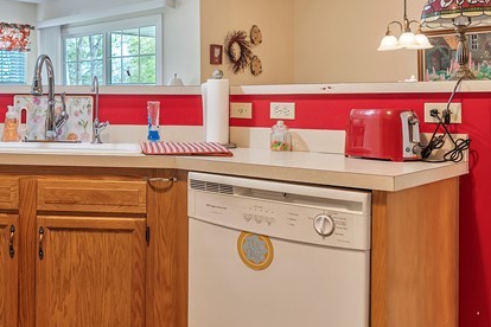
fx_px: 573
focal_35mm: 42
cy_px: 104
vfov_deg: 31.6
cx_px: 90
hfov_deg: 43.9
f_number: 2.8
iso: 400
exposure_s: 1/40
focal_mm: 16
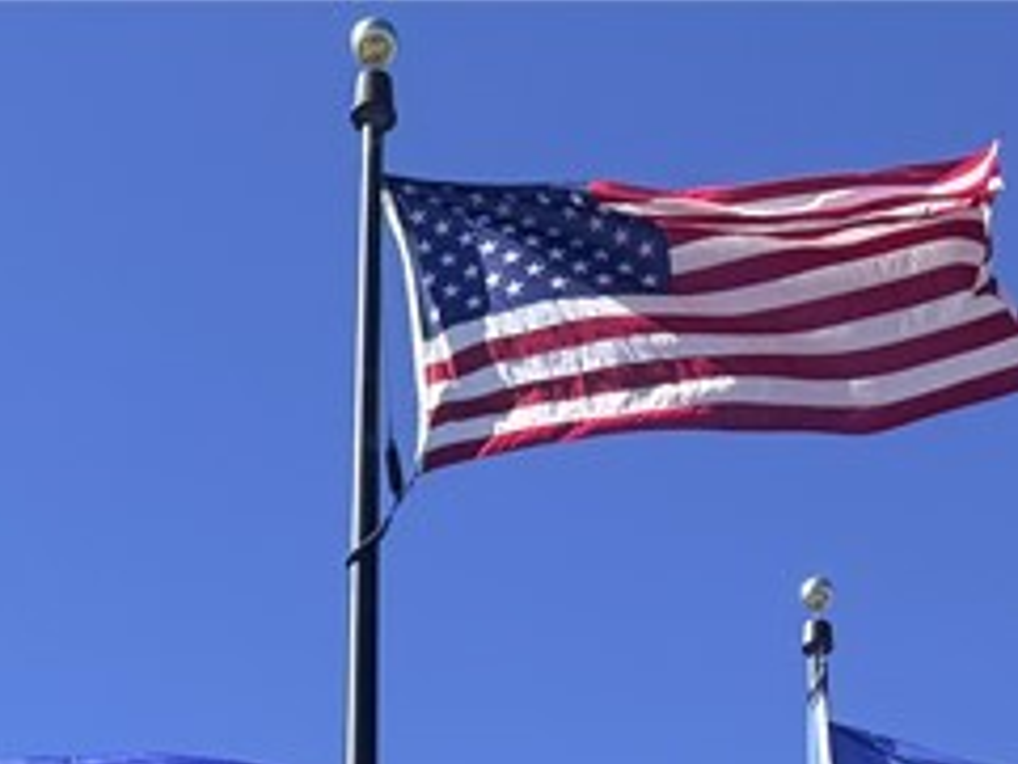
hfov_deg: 19.2
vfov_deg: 12.5
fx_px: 3001
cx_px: 397
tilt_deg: +13.7
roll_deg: +0.7
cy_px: 1617
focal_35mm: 102
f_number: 1.78
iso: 80
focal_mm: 6.76
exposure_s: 1/3953
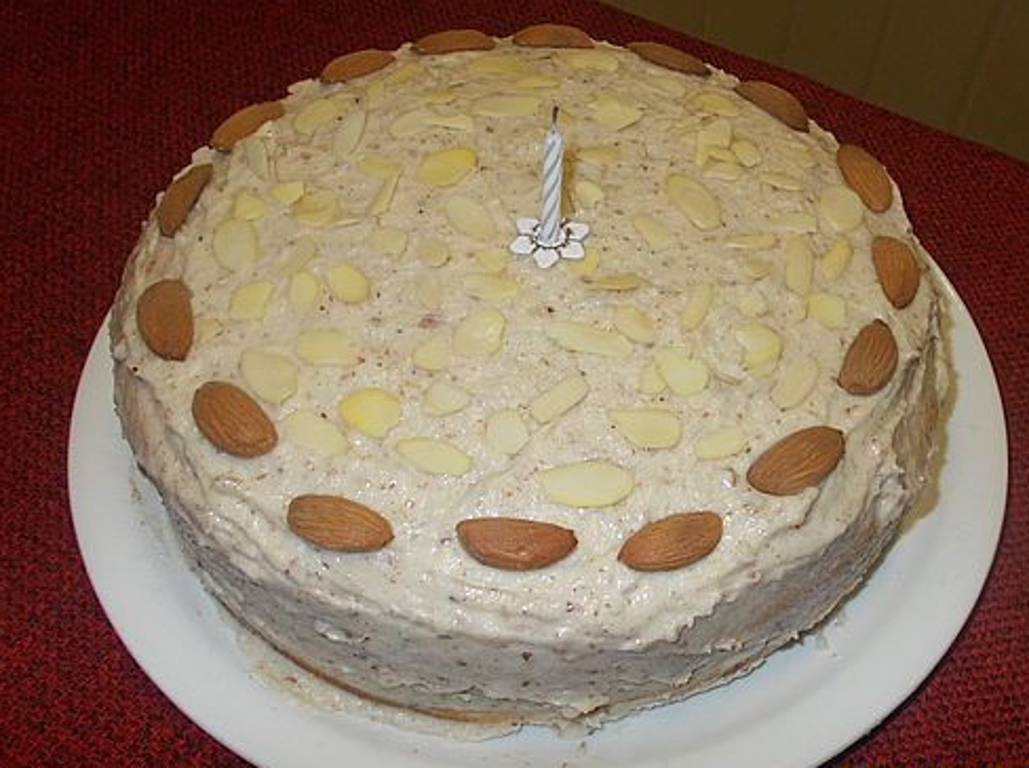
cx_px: 593
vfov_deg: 44.0
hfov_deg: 56.7
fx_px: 949
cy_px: 386
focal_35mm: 32
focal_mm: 4.6
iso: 200
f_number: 3.2
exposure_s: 1/25
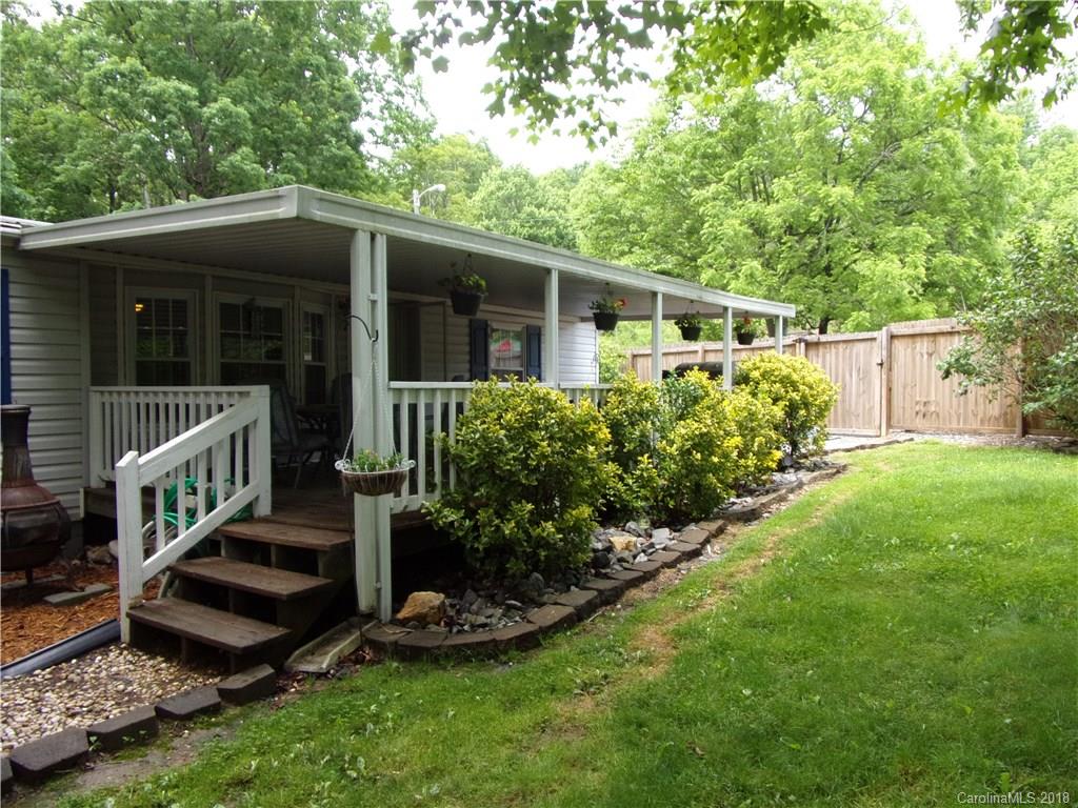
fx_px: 747
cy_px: 404
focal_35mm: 24
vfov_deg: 56.8
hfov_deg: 71.6
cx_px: 539
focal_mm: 4.3
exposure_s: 1/140
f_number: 3.3
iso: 80
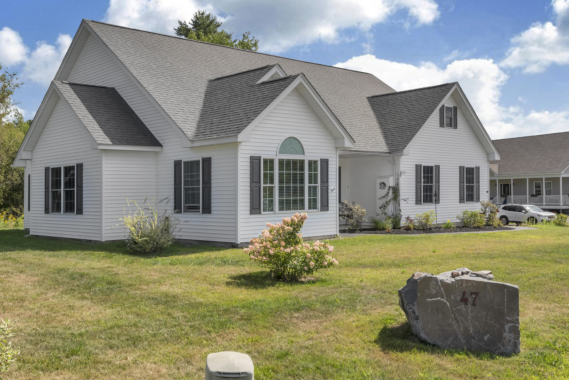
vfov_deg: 36.3
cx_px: 258
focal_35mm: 37
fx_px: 578
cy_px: 171
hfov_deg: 52.3
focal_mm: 31.5
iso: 320
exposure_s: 1/320
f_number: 11
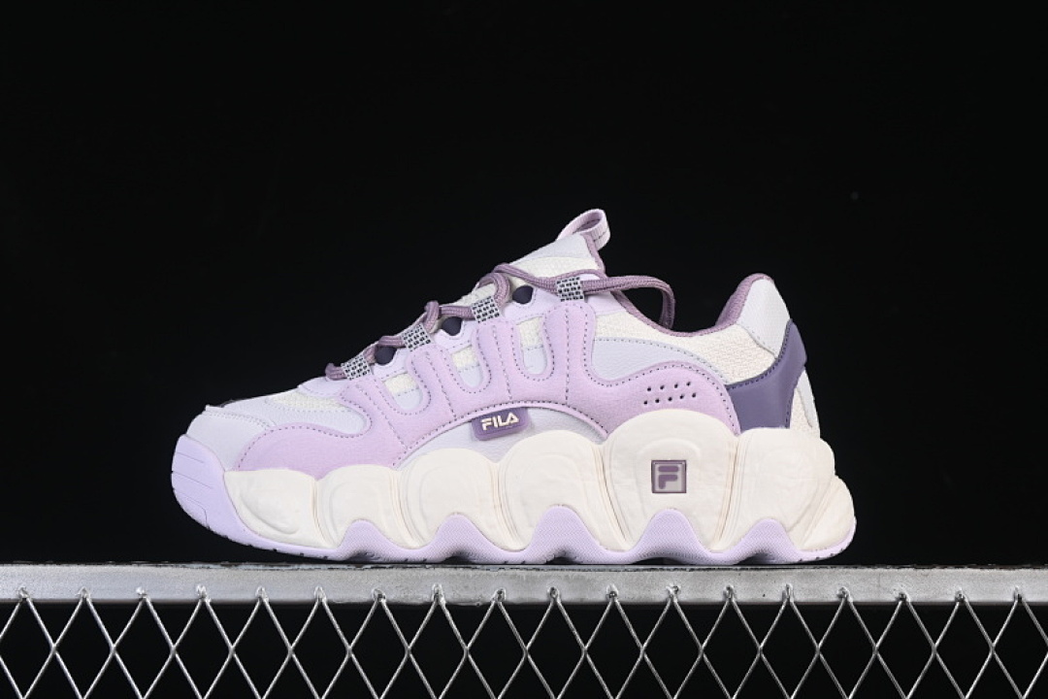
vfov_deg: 18.2
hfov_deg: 27.0
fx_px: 2183
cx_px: 524
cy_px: 350
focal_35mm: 75
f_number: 8
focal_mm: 50
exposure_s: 1/80
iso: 160
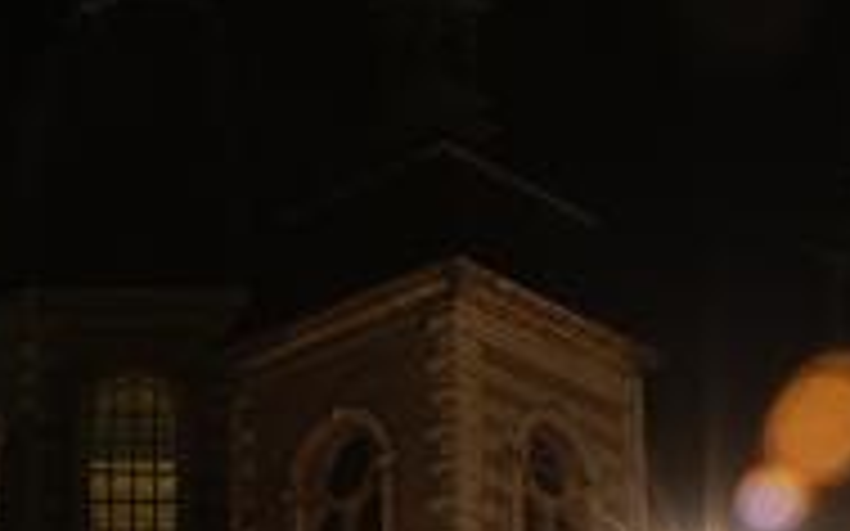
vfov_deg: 9.1
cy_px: 934
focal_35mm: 138
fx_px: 3196
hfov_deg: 15.1
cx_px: 456
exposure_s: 2
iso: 100
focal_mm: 22
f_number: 8
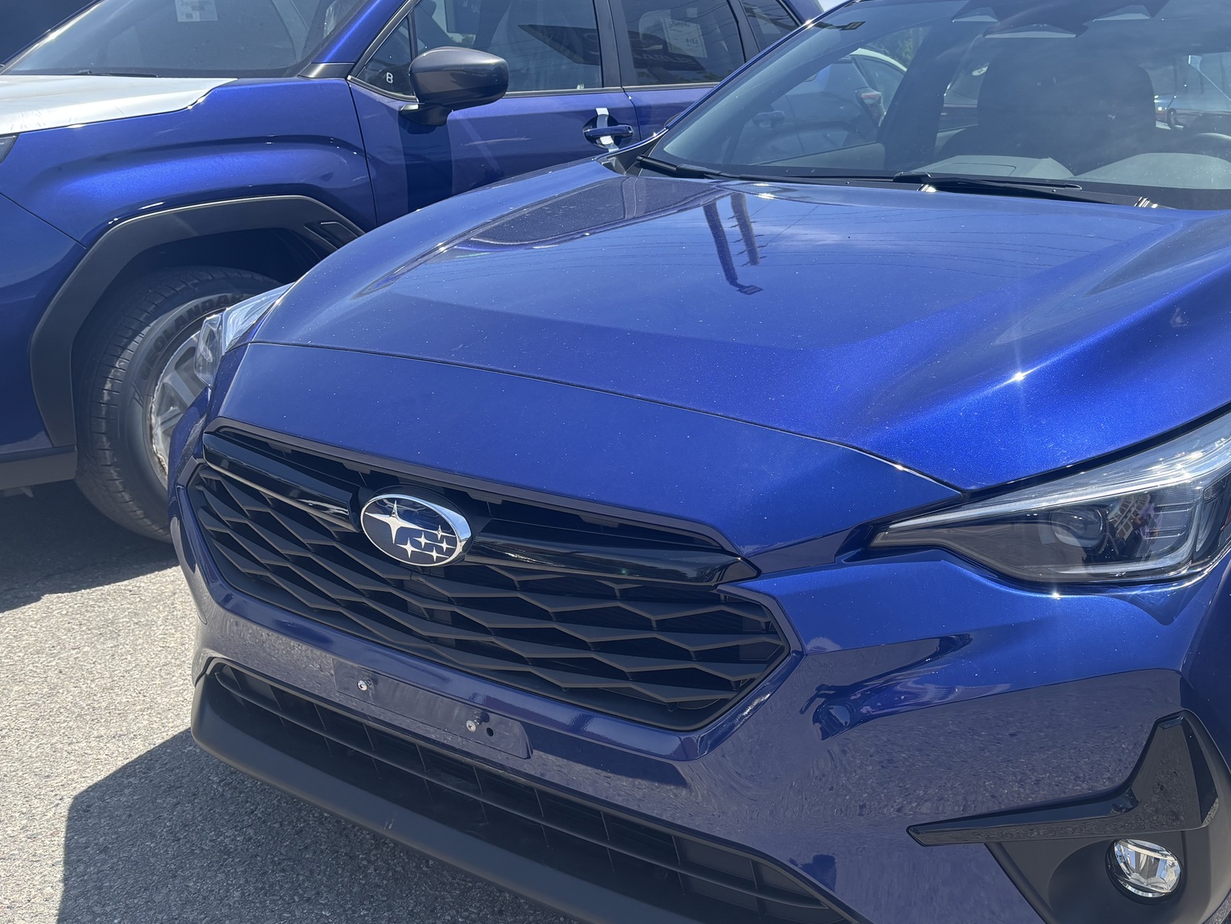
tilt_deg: -16.5
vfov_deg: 40.7
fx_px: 1245
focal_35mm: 35
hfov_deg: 51.6
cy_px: 468
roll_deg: +0.9
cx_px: 827
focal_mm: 5.96
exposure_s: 1/1362
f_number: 1.6
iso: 50
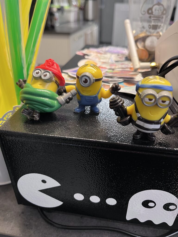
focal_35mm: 26
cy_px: 118
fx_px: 178
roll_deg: +0.6
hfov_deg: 53.1
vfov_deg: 67.3
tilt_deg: -31.2
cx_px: 89
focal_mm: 5.1
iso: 160
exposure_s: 1/50
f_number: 1.6
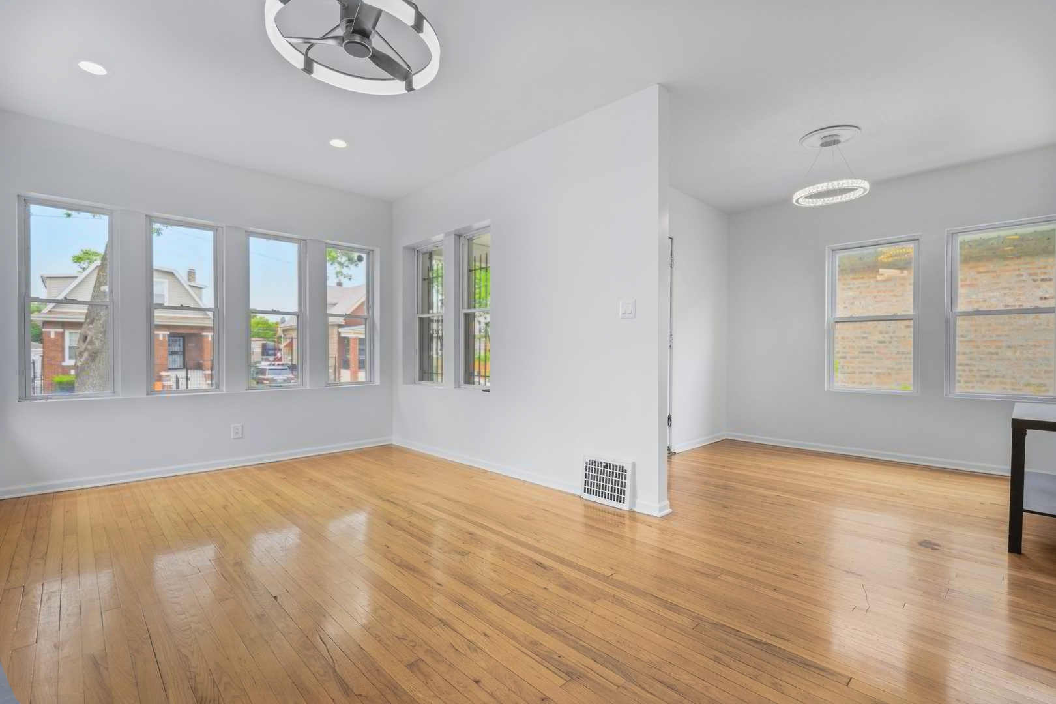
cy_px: 352
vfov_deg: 73.1
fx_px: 475
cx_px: 528
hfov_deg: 96.0
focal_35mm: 16
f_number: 8
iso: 320
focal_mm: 16.2
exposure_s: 1/30
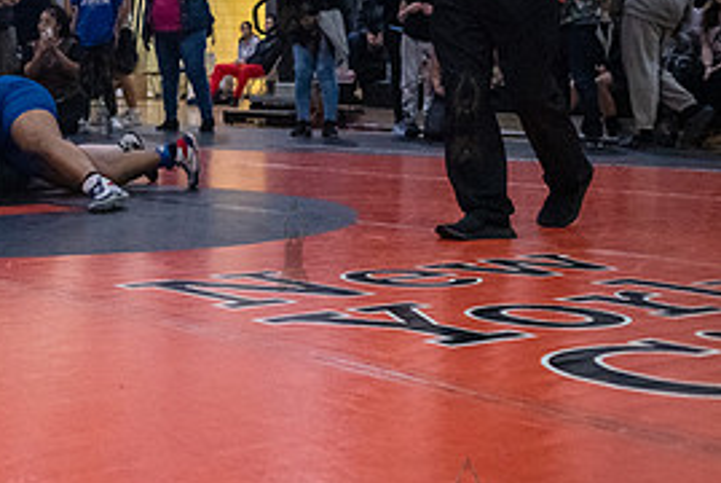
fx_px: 1564
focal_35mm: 78
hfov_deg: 24.4
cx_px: -54
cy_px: 114
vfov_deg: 17.4
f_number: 3.2
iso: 5000
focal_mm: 35
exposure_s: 1/1000
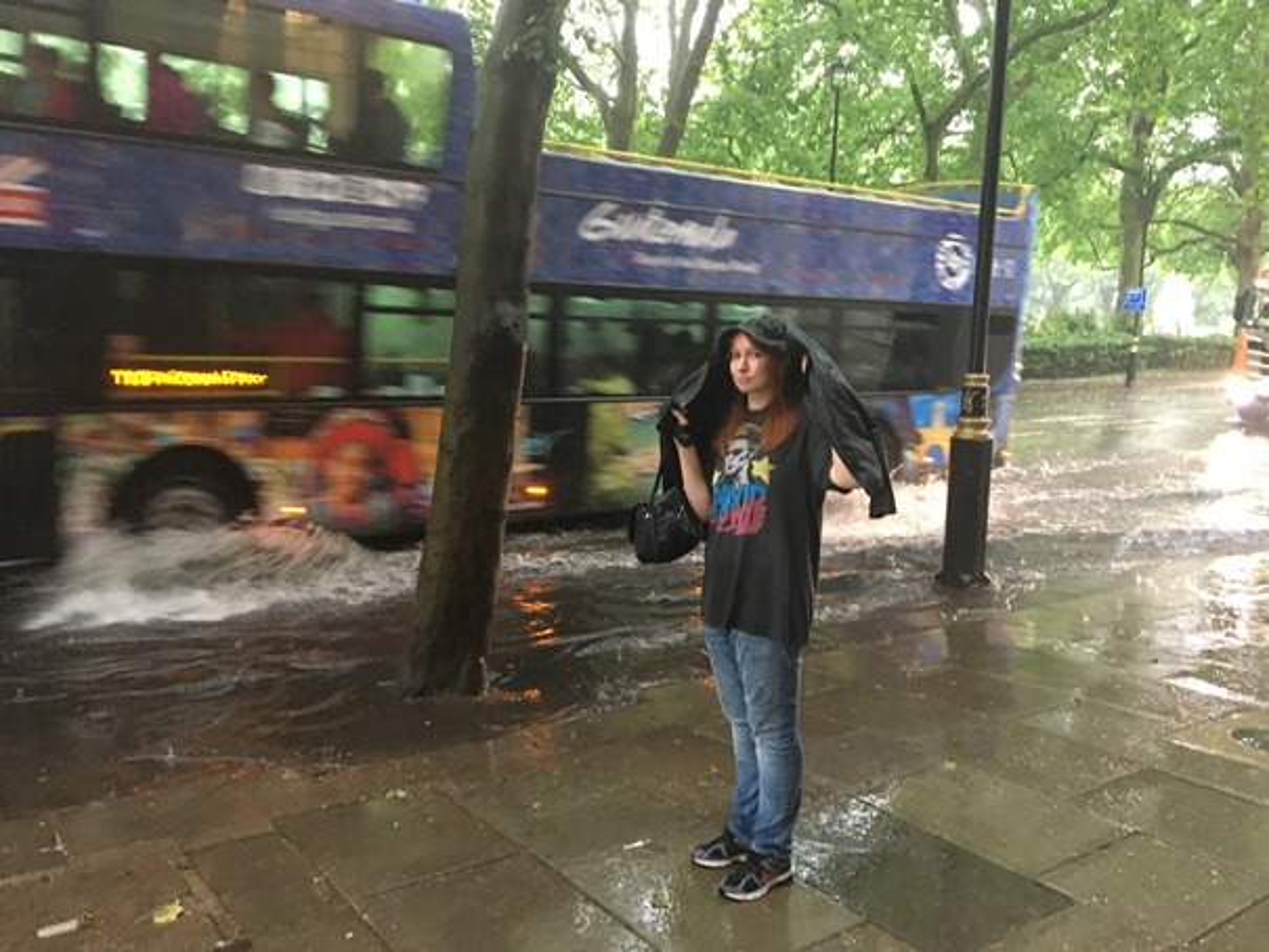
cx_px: 634
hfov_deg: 61.6
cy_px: 476
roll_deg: -2.2
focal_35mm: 29
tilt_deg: -7.5
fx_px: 1063
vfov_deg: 48.2
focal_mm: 4.15
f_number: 2.2
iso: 200
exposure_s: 1/17
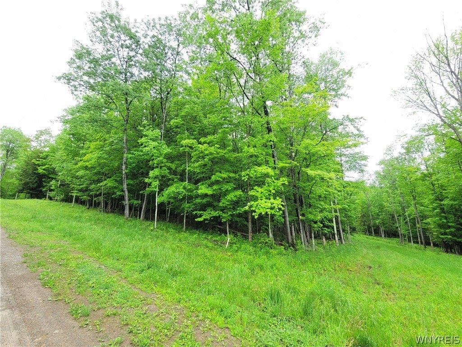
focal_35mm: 13
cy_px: 174
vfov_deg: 89.9
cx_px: 231
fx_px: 174
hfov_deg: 106.2
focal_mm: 2.2
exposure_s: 1/191
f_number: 2.2
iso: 50
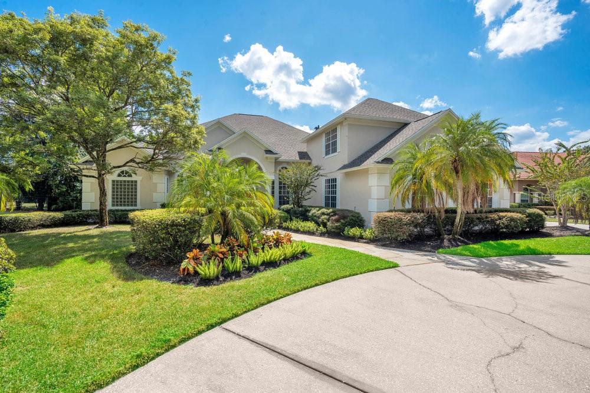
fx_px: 262
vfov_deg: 73.8
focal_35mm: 16
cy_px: 196
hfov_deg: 96.7
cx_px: 295
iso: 100
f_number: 10
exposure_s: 1/200
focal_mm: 16
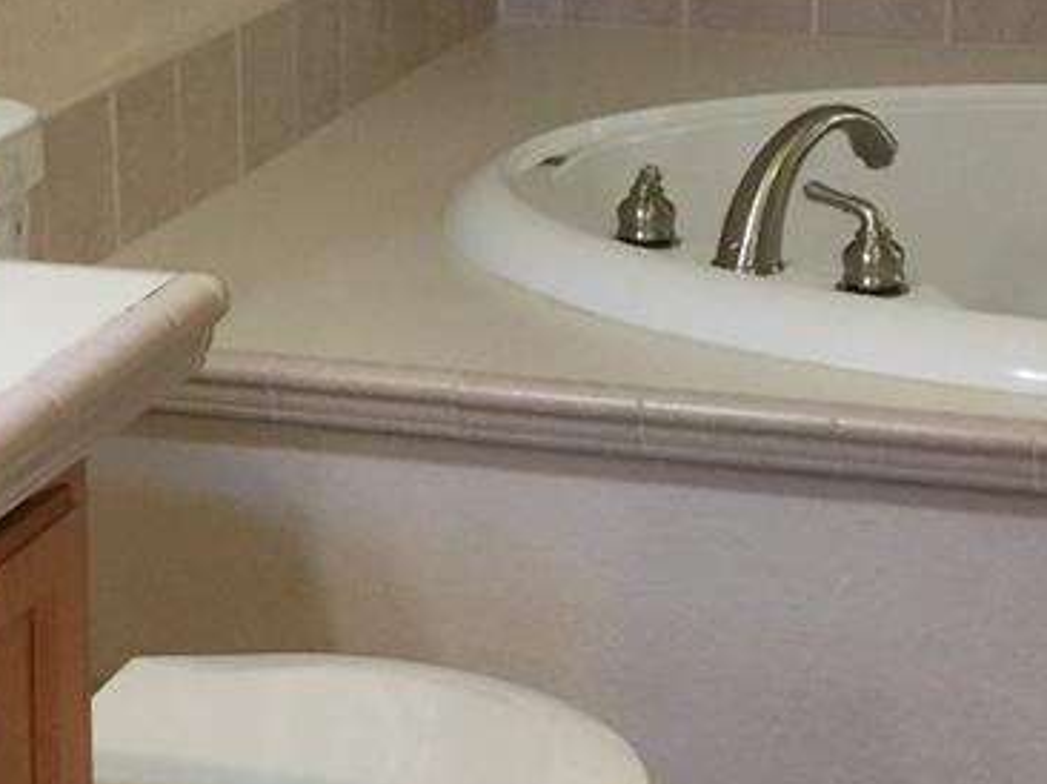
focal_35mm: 119
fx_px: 3597
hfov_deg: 16.6
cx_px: 458
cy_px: 195
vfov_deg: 12.4
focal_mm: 4.15
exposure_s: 1/15
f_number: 2.2
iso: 64
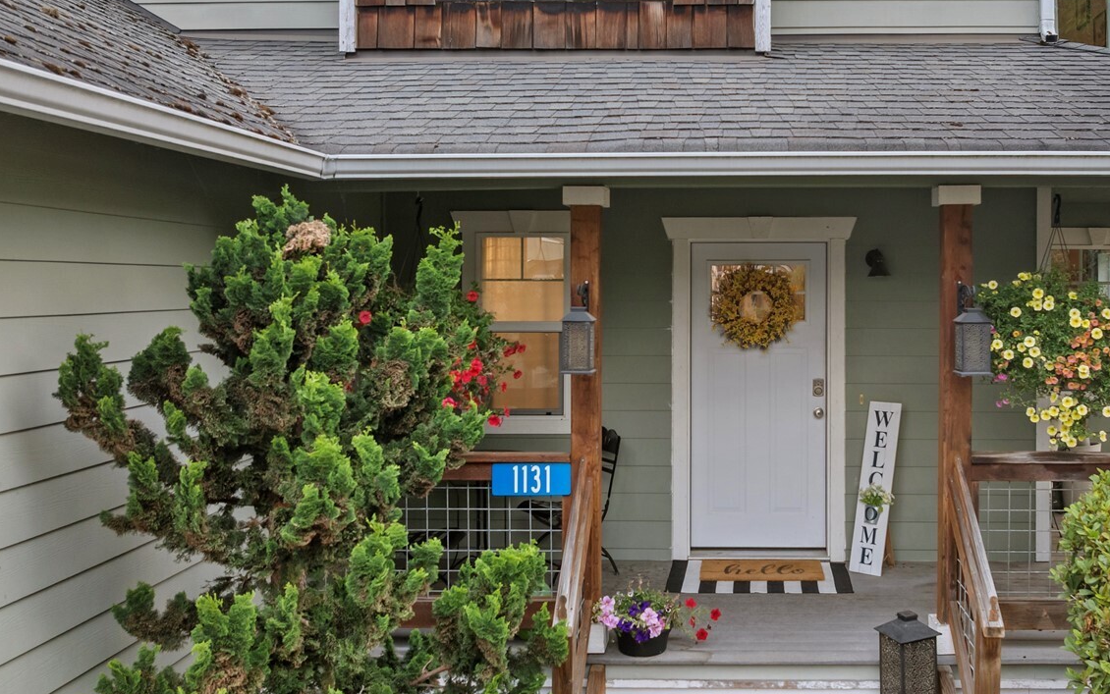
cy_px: 300
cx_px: 719
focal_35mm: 36
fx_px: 1089
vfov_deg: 35.3
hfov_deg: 53.2
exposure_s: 1/40
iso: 400
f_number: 2.8
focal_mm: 12.29
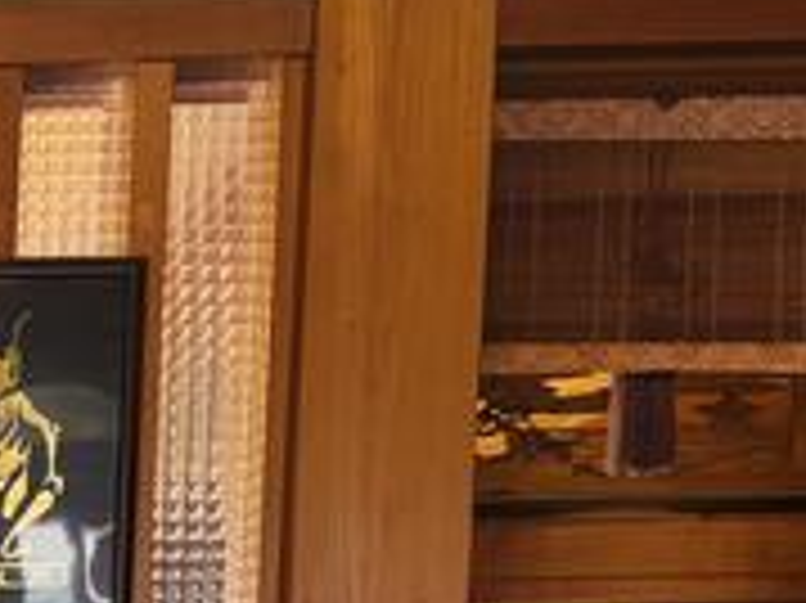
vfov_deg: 12.0
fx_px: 2536
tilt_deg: -4.9
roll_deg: -0.1
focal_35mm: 109
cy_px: 1240
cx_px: -729
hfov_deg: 15.1
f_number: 1.6
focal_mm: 5.96
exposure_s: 1/60
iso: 80
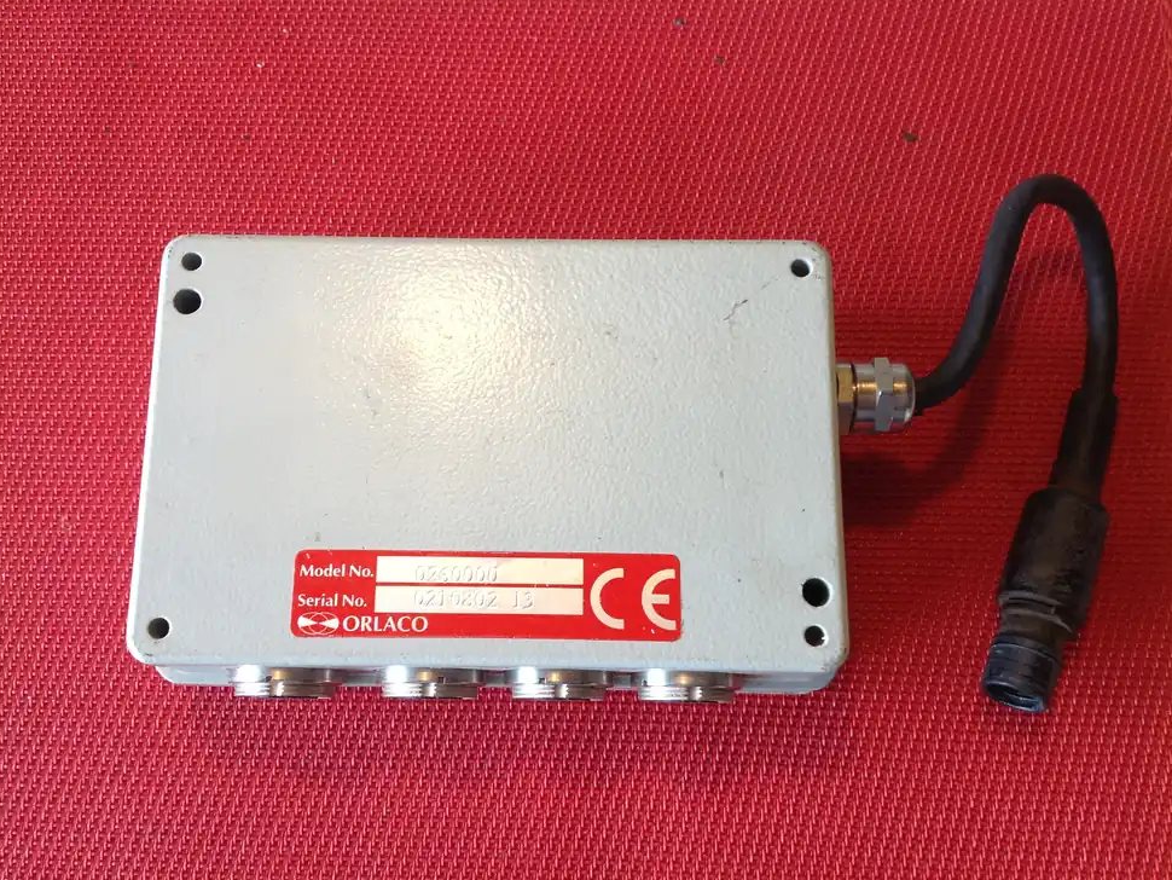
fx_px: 1219
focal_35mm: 36
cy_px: 441
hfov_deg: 51.3
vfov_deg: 39.7
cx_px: 569
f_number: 2.4
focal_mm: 4.28
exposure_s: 1/40
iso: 64
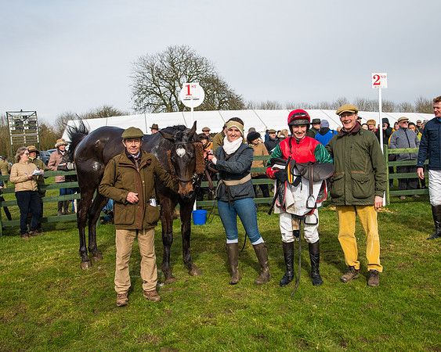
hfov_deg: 45.9
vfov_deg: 37.4
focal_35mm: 40
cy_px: 169
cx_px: 230
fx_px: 521
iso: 400
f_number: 5
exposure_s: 1/640
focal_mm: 34
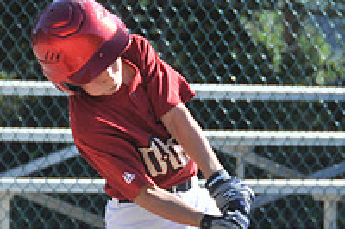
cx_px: 107
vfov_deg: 2.6
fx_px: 4998
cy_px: 209
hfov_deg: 4.0
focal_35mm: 522
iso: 200
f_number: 5.3
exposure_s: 1/500
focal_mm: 120
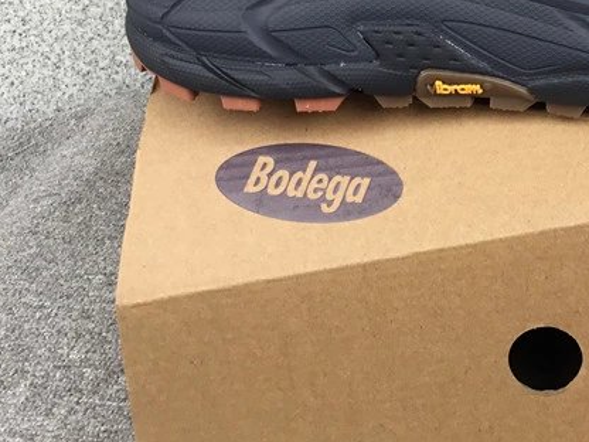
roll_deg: +0.8
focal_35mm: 67
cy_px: 39
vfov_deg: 21.4
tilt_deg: -21.3
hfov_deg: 27.6
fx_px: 1140
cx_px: 558
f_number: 2.4
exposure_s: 1/100
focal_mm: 3.3
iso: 32
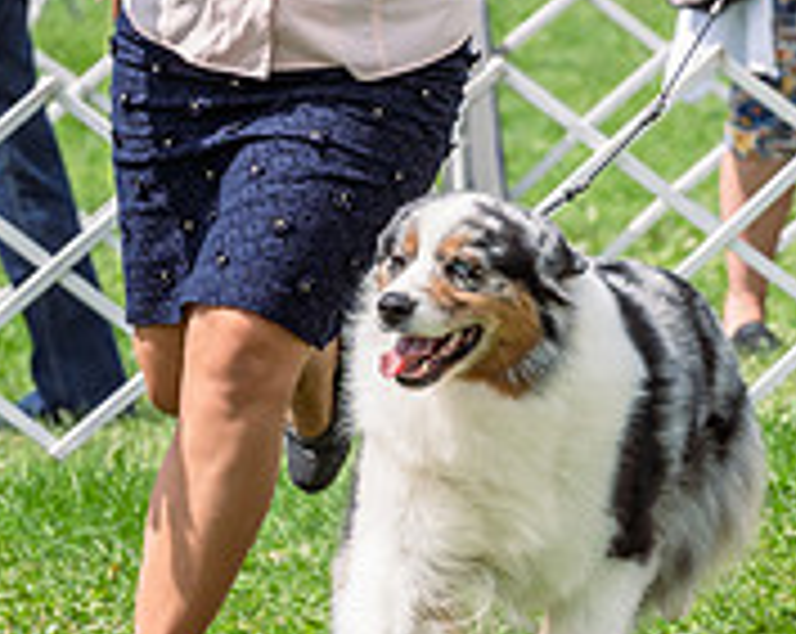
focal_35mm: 516
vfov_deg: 3.0
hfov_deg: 3.8
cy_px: 117
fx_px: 12136
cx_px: 335
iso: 250
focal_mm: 144
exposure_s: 1/800
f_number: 6.3
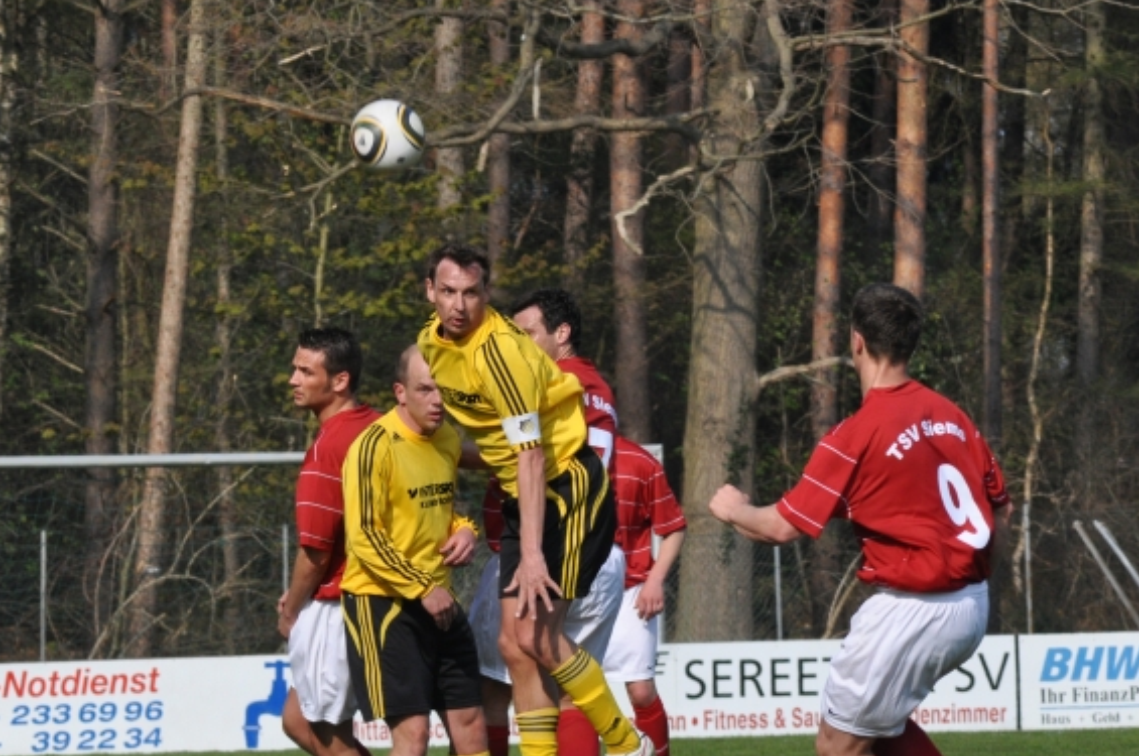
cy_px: 404
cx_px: 397
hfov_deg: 4.6
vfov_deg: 3.1
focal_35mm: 446
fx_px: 14091
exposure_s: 1/1000
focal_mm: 210
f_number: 13
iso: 800
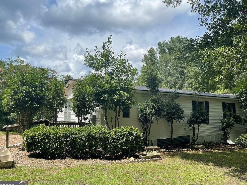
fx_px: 185
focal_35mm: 26
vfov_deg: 53.0
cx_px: 128
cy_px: 94
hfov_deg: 67.3
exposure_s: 1/3663
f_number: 1.6
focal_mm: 5.1
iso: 32
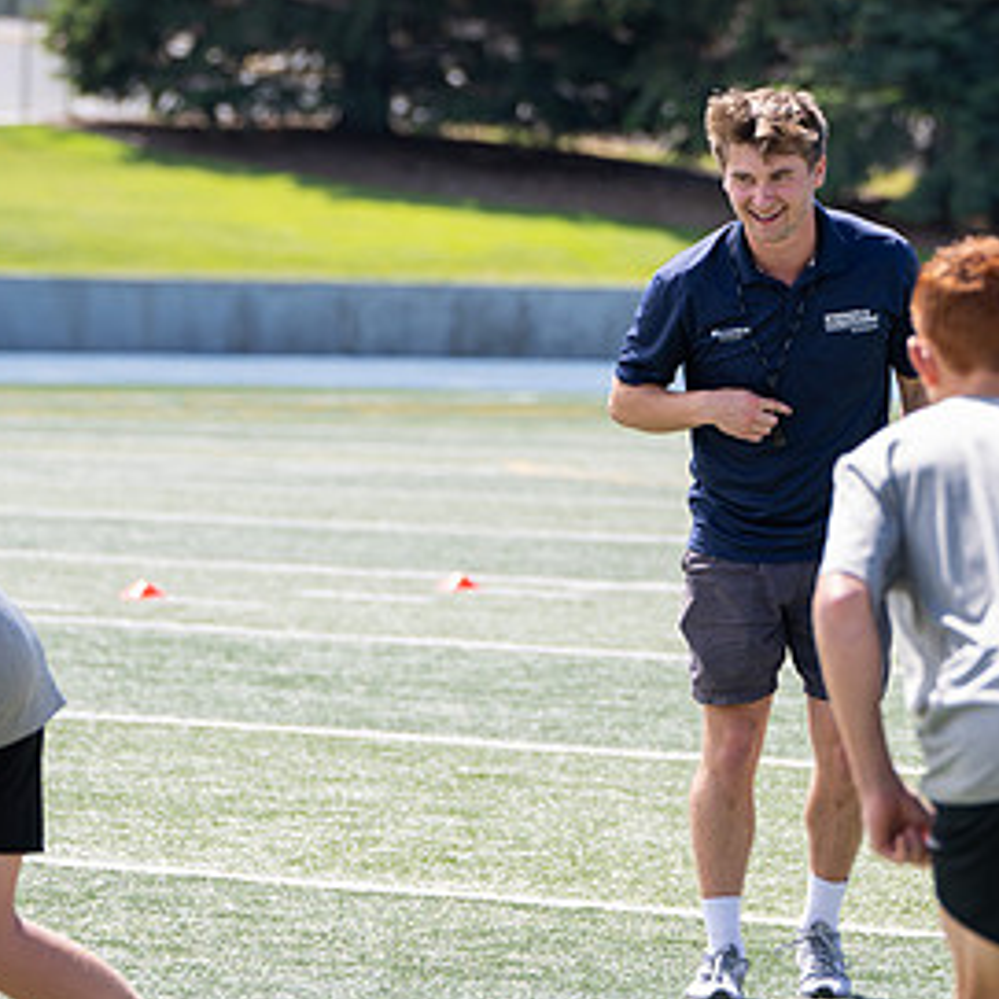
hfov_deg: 6.0
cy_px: 418
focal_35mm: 293
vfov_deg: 6.0
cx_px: 753
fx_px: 9567
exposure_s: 1/500
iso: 125
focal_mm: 135
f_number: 4
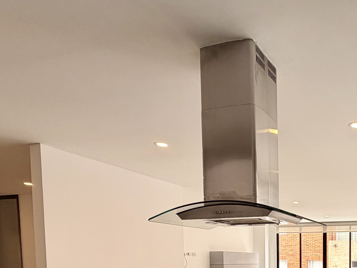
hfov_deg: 47.6
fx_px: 340
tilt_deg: -3.6
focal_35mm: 33
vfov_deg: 37.2
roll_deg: +0.3
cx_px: 343
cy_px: 283
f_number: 2.2
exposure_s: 1/121
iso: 80
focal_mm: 2.22
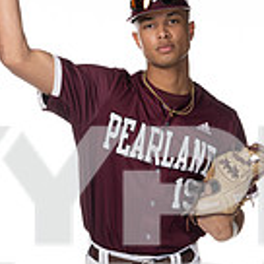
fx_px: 1191
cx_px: 105
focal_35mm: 138
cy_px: 324
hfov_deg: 12.6
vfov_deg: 12.3
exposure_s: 1/250
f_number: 6.3
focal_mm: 49
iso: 400
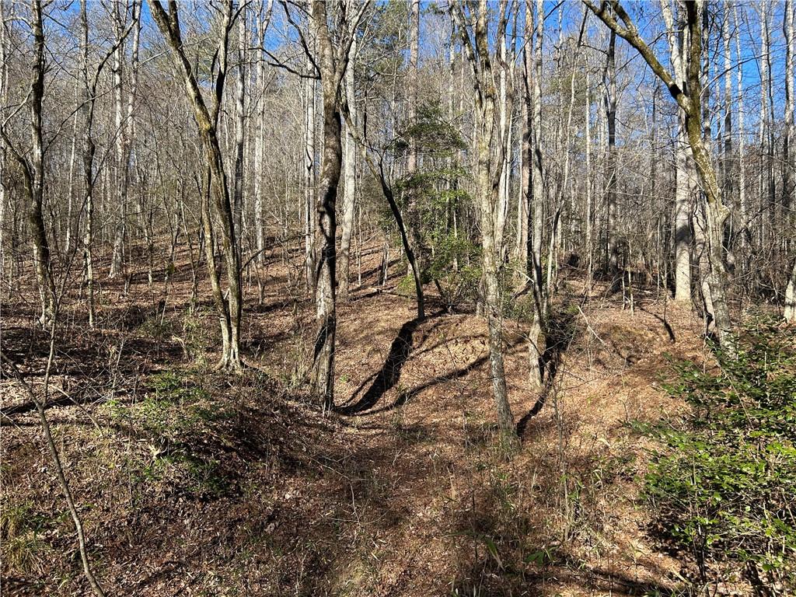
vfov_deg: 53.1
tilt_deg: +1.3
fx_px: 598
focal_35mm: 26
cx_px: 398
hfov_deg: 67.3
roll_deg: -1.0
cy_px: 298
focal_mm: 5.7
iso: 50
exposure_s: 1/1209
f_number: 1.5
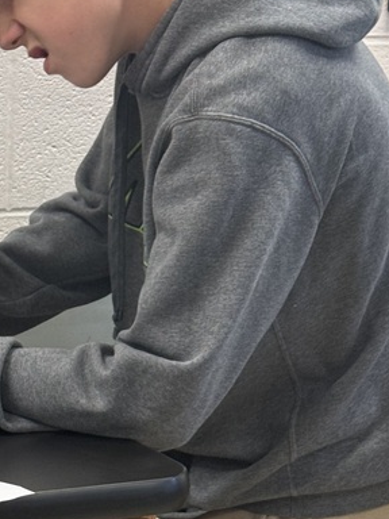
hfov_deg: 11.5
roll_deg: -2.4
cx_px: -1
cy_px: 374
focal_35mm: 128
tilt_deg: -12.3
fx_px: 1918
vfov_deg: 15.3
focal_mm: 6.76
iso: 100
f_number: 1.78
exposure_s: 1/60
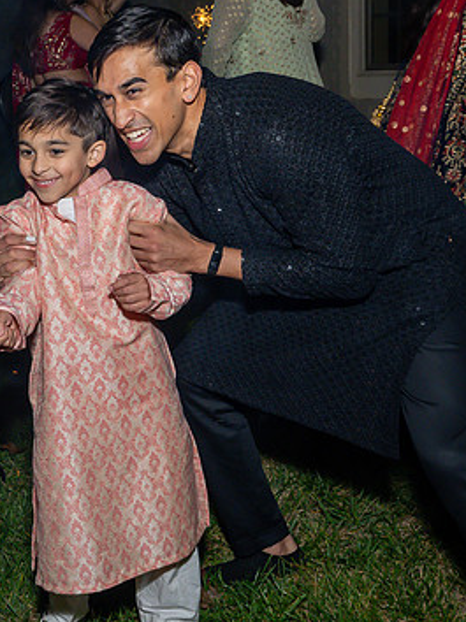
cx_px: 79
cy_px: 279
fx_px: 934
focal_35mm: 52
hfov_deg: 27.3
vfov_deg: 36.8
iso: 500
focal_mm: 19
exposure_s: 1/250
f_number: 7.1
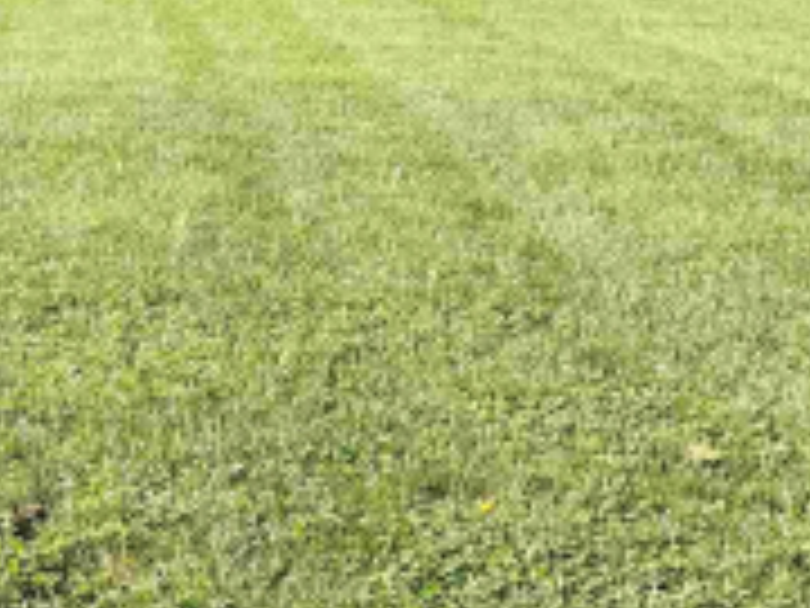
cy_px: -135
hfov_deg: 21.3
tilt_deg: -1.5
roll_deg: +0.4
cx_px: 11
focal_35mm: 89
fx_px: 2083
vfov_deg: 15.9
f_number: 1.78
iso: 100
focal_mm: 6.76
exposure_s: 1/1949
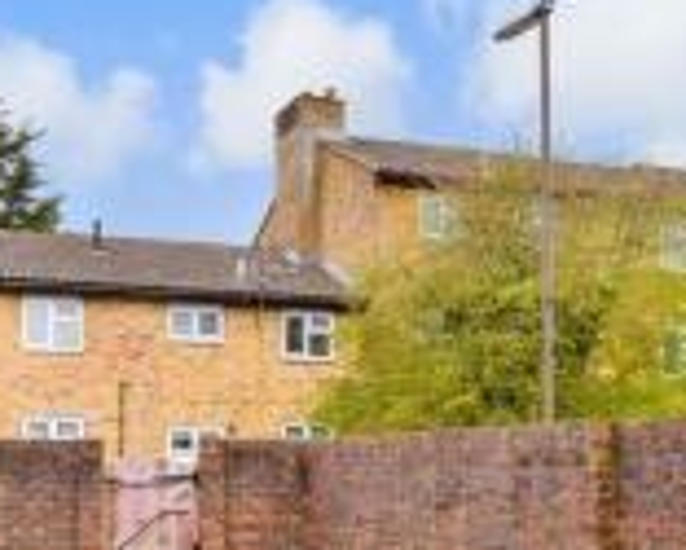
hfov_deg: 41.2
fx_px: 874
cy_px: 473
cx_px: 145
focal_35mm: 43
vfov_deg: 33.5
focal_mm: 10
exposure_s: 1/200
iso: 160
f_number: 8
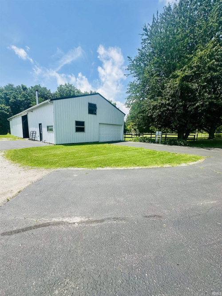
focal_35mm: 14
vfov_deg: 102.1
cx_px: 111
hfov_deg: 85.7
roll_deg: -1.7
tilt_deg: -7.0
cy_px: 148
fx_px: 120
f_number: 2.2
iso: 50
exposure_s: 1/1416
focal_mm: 2.22
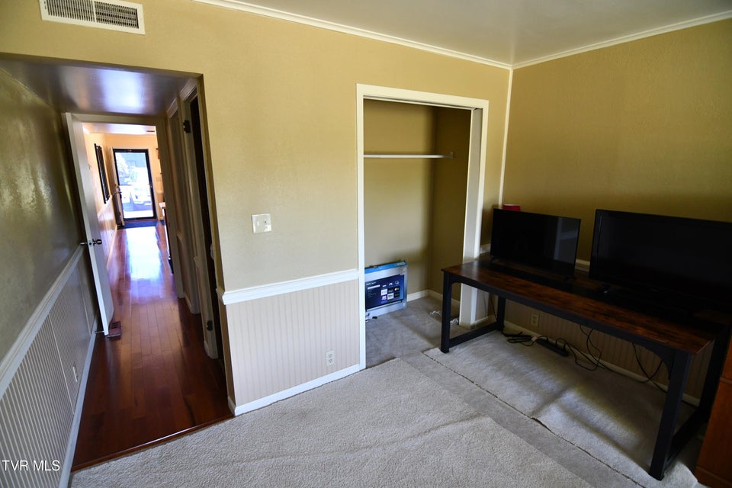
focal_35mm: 16
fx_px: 325
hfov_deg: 96.7
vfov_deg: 73.7
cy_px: 244
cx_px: 366
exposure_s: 1/125
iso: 1000
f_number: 2.8
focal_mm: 11
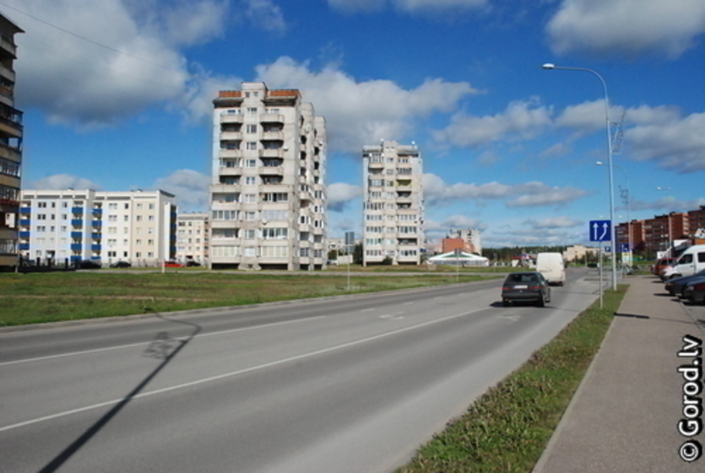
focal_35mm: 27
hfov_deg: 67.3
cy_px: 236
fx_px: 530
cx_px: 352
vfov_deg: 48.1
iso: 1250
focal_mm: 18
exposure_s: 1/3000
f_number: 9.5
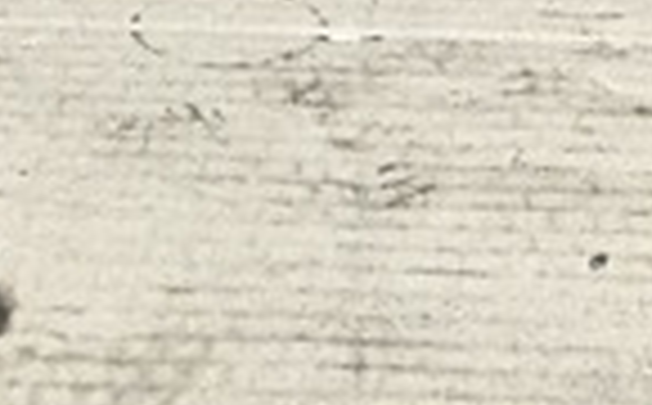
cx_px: 373
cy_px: 254
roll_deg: -1.9
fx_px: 2412
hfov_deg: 15.4
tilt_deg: -29.8
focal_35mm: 136
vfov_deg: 9.6
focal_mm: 4.15
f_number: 2.2
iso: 64
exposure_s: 1/33
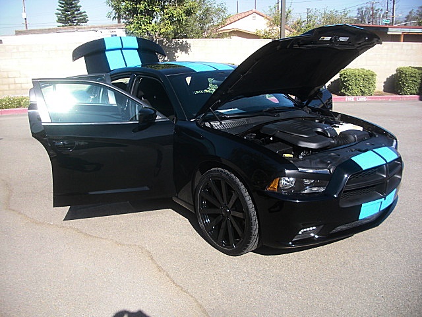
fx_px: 439
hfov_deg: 51.4
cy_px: 158
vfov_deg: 39.7
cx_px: 211
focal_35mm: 36
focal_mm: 6.3
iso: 50
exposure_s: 1/500
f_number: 2.8
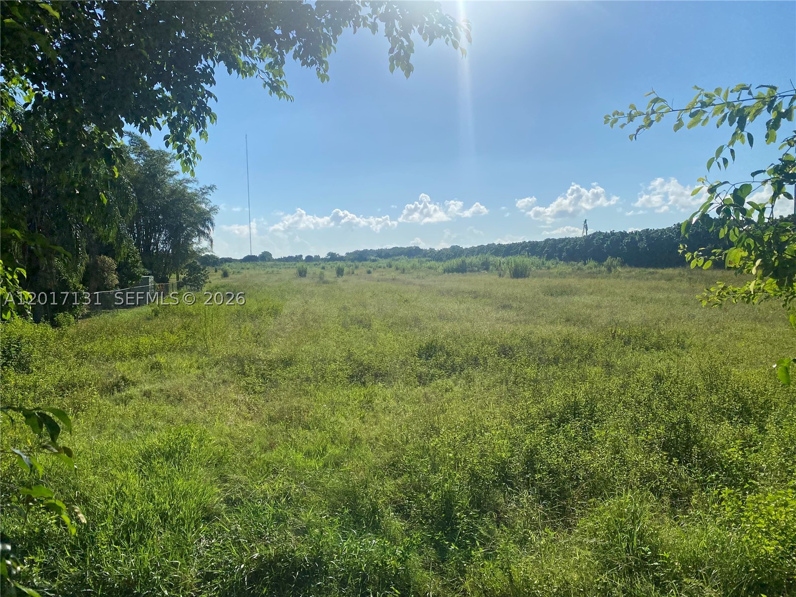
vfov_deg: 53.1
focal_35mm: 26
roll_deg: +0.9
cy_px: 298
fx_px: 598
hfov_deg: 67.3
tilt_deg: -3.5
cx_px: 398
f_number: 1.8
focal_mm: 4.25
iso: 32
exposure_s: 1/8197
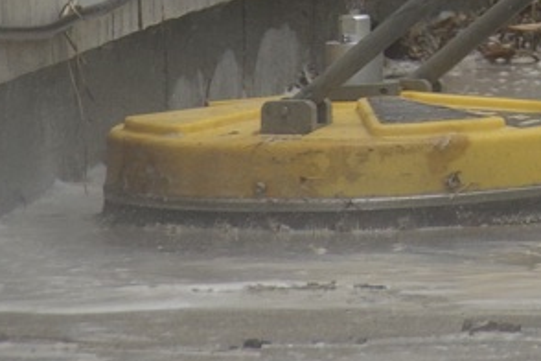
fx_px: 10308
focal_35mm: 686
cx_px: 1185
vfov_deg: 2.0
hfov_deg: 3.0
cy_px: -658
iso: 400
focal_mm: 70
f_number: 4.5
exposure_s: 1/2500
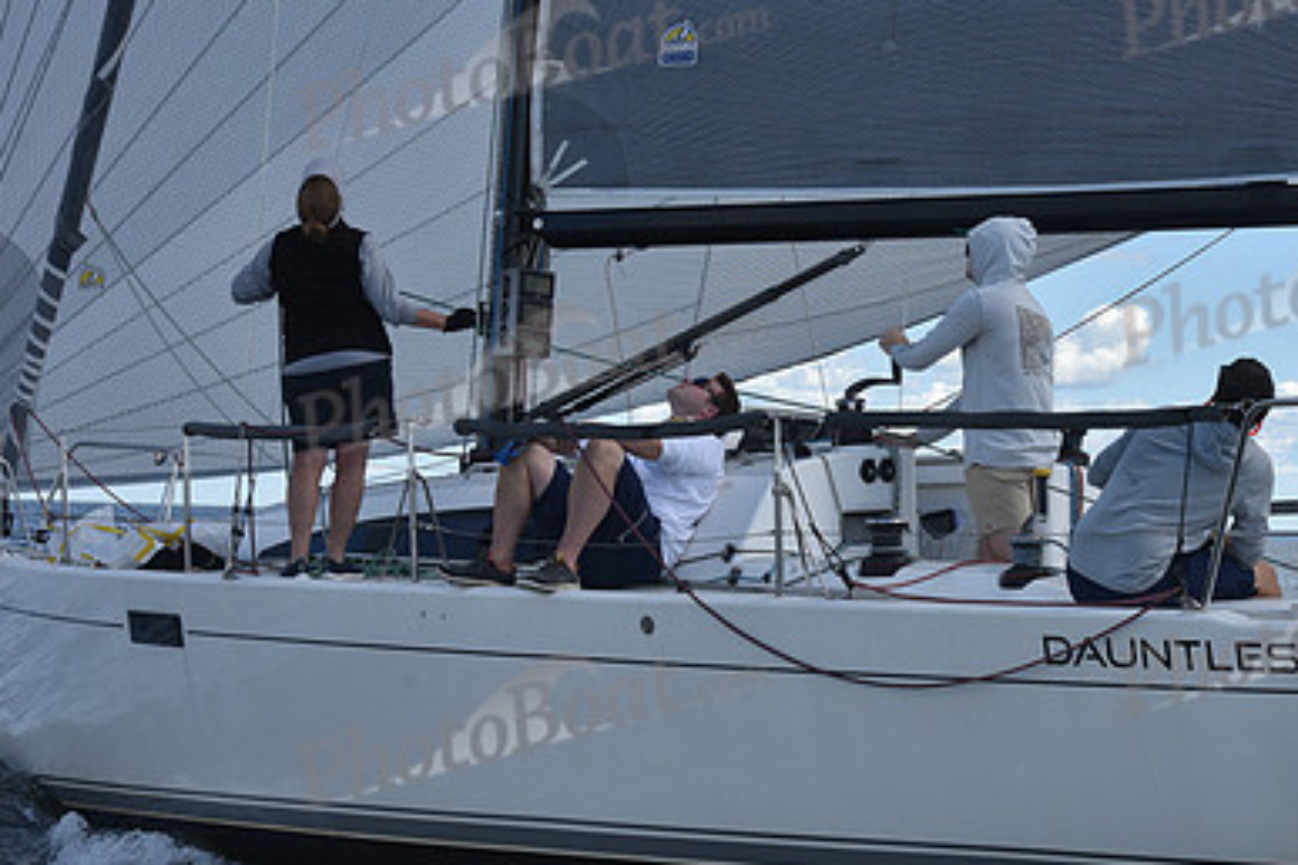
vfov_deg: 13.0
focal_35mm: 105
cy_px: 501
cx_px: 946
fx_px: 3786
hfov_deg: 19.3
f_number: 8
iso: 250
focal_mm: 70
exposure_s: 1/800
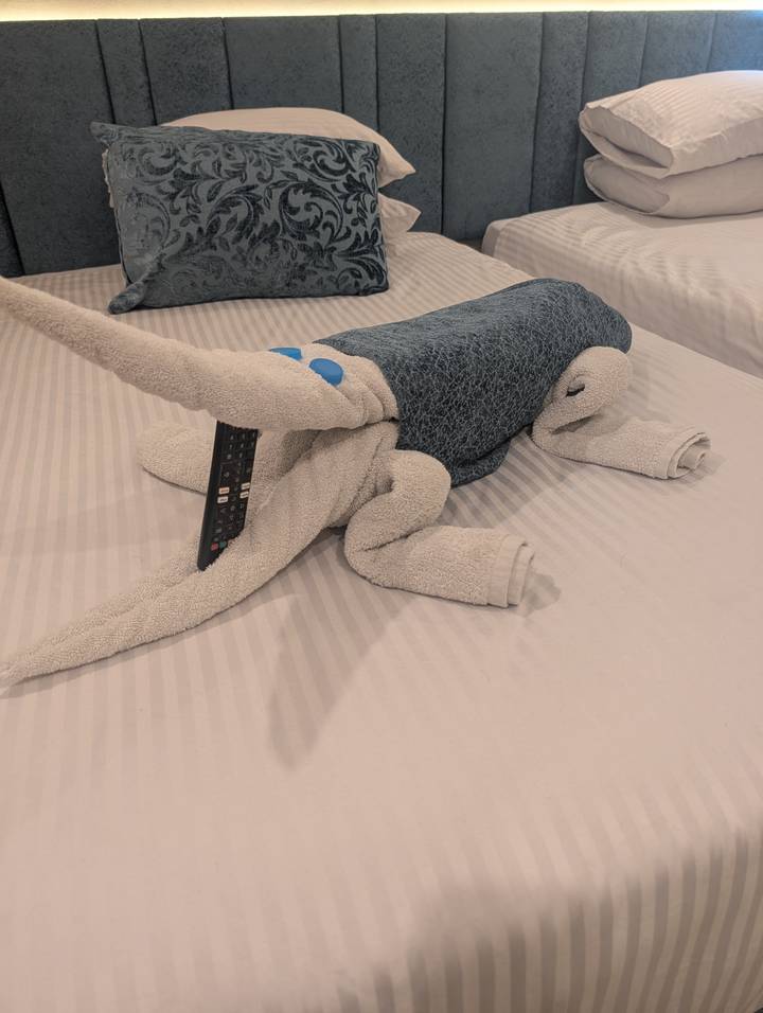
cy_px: 506
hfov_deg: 56.9
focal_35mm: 24
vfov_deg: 71.5
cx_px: 382
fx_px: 703
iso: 105
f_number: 1.68
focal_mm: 6.9
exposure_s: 1/53.5
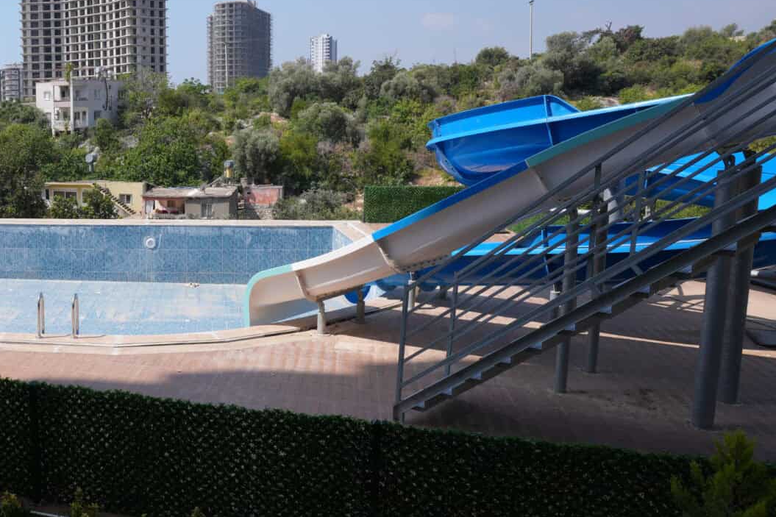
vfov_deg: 39.9
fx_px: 711
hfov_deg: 50.0
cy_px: 220
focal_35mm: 33
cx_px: 59
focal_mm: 17
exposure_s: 1/250
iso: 100
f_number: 8
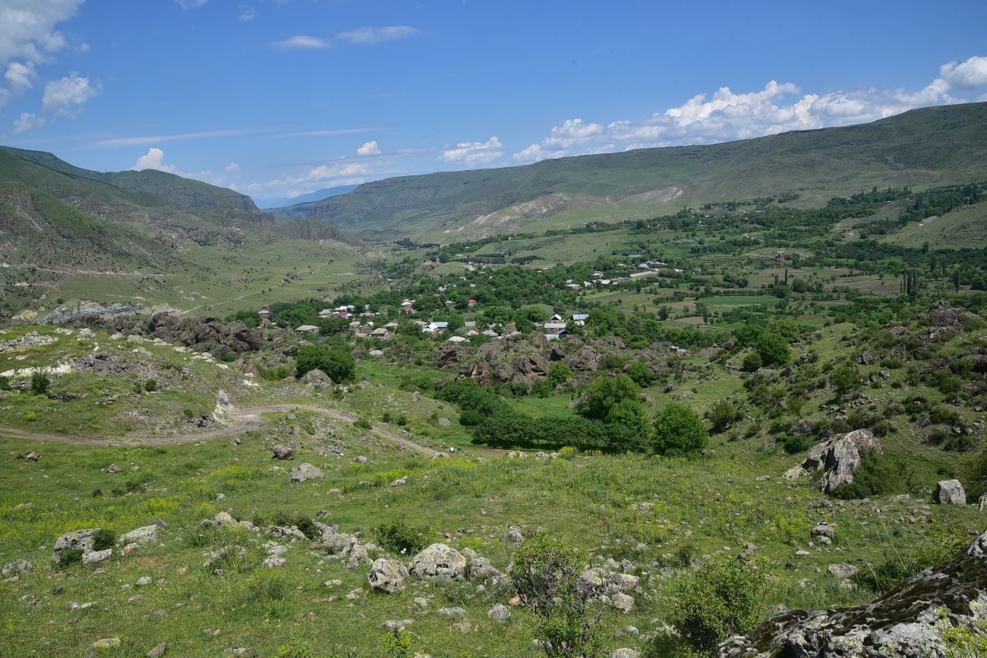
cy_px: 329
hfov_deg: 39.6
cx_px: 494
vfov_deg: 27.0
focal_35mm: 50
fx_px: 1371
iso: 100
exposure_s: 1/125
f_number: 13
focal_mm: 50
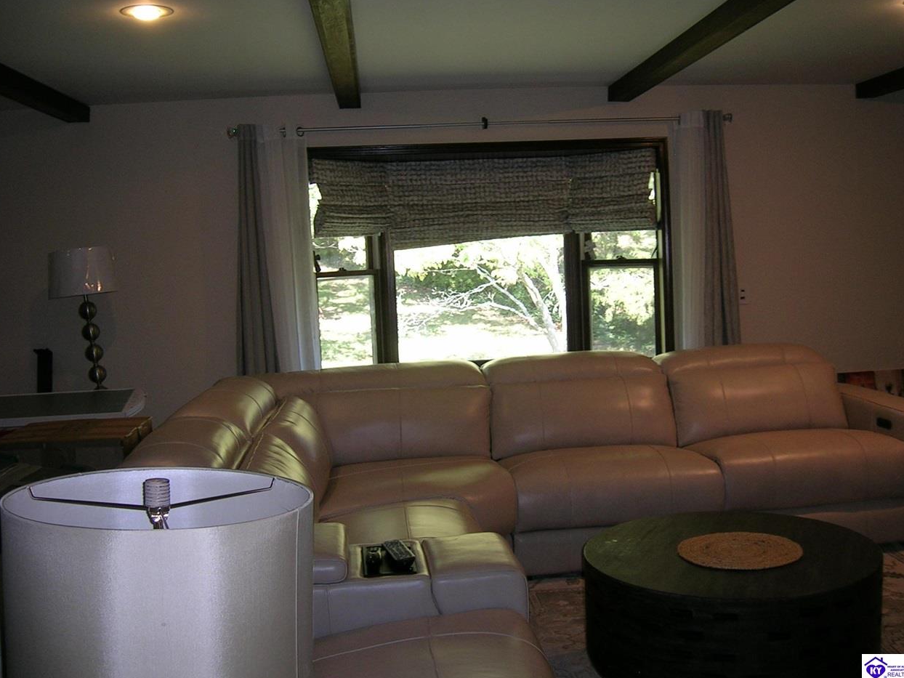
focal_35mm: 36
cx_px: 455
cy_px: 334
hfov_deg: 51.4
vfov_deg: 39.7
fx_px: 940
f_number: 2.8
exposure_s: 1/30
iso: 50
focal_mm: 5.4
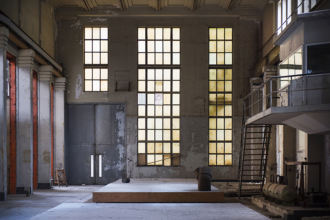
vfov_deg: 20.6
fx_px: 605
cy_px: 110
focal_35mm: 66
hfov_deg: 30.5
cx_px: 165
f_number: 2.8
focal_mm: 66
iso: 400
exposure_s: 1/100
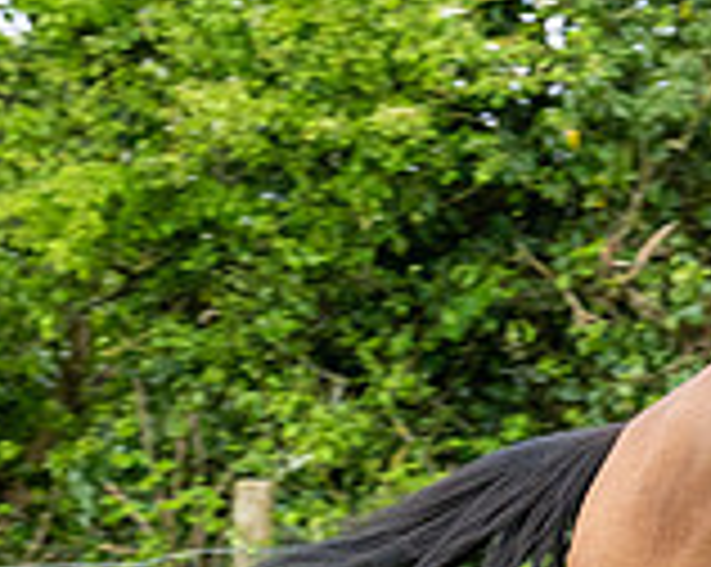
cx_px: 779
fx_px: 7839
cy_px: 467
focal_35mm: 373
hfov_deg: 5.2
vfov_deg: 4.1
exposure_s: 1/640
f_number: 5
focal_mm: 70
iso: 400
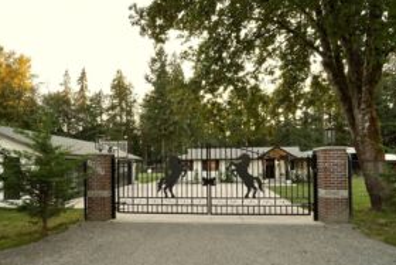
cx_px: 190
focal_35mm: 20
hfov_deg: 83.9
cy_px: 158
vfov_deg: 61.5
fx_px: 220
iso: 100
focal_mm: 14
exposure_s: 1/15
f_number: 8
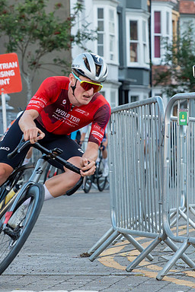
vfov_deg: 8.7
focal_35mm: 236
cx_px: 8
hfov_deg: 5.8
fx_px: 1917
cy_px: 109
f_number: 3.5
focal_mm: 70
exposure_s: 1/800
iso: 400
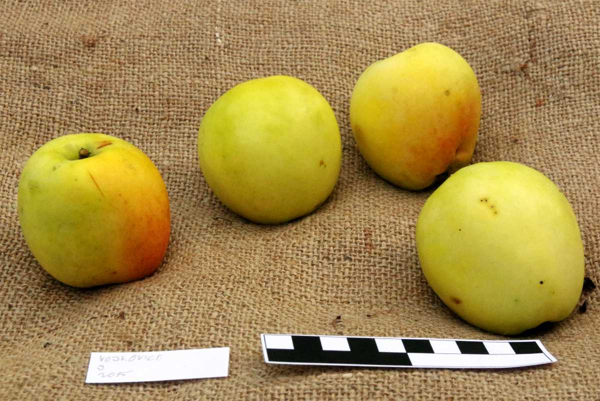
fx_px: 1250
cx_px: 300
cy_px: 200
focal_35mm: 75
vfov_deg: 18.2
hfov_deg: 27.0
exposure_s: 1/125
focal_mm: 50
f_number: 11
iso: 3200
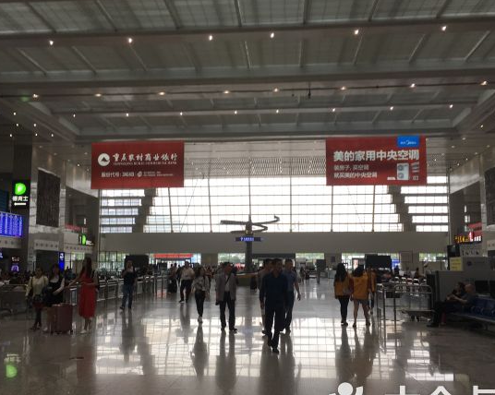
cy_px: 210
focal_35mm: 37
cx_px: 237
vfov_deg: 40.1
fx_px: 542
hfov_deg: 49.1
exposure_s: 1/100
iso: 40
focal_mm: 4.15
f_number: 2.2
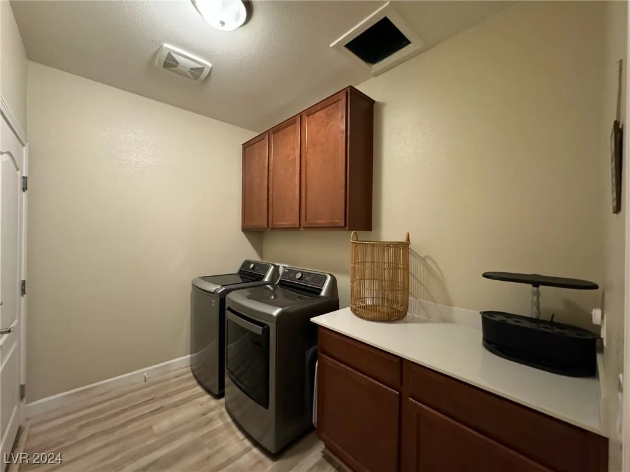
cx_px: 315
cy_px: 236
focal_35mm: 14
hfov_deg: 102.1
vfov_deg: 85.7
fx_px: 255
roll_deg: -0.8
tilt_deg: -0.4
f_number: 2.2
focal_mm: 2.22
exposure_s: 1/60
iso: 1250
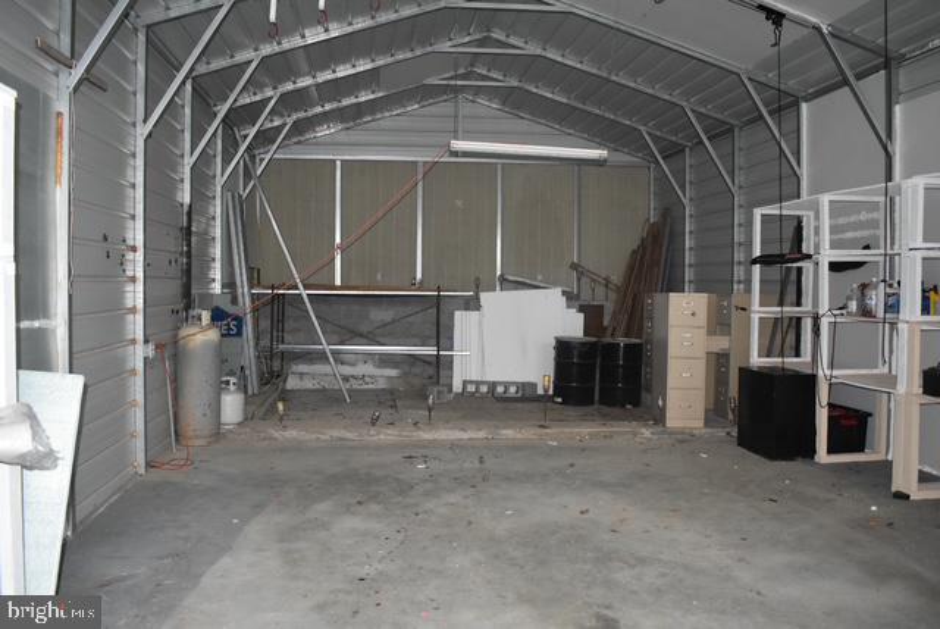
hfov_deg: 61.9
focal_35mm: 30
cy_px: 314
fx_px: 784
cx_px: 470
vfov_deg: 43.7
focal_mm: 20
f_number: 3.5
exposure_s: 1/80
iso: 1600
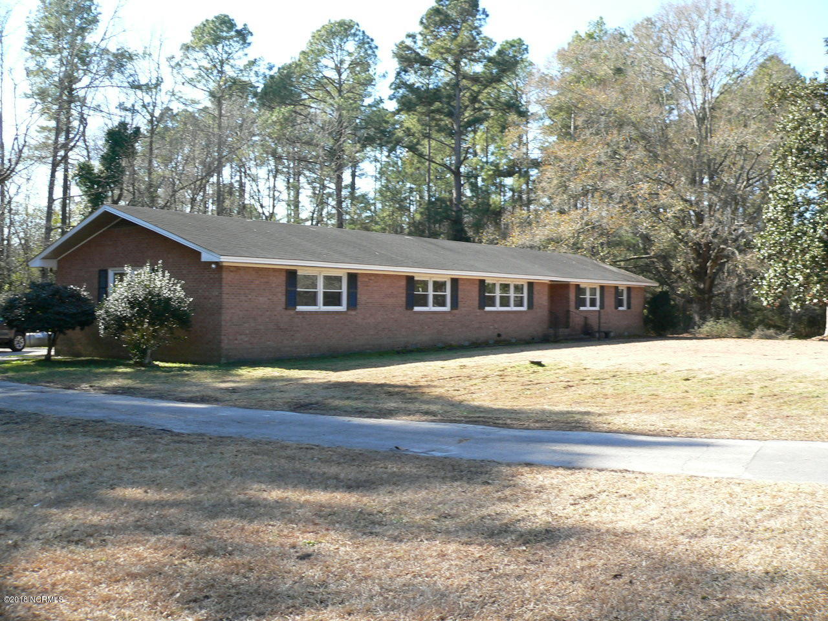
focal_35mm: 36
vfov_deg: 39.7
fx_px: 861
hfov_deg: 51.4
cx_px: 414
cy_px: 310
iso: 100
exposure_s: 1/250
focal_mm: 6
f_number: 2.8
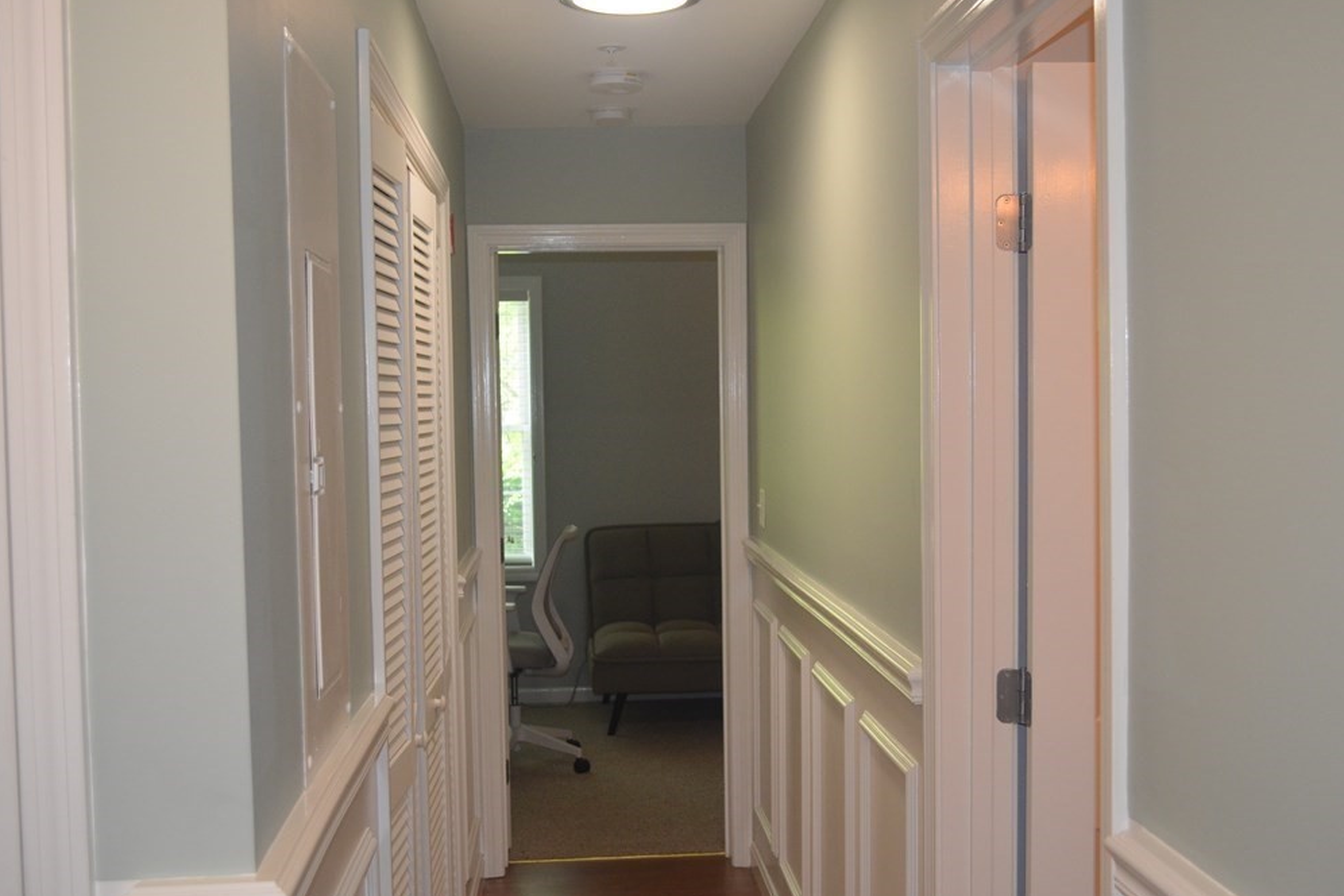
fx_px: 1493
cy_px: 444
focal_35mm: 40
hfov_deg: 48.5
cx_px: 683
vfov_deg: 33.4
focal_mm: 26
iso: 1100
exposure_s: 1/60
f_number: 4.2
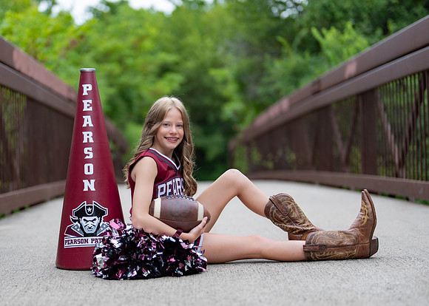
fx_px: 805
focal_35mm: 66
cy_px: 175
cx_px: 170
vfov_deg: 21.5
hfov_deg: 29.7
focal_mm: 50
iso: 100
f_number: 1.2
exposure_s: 1/1000
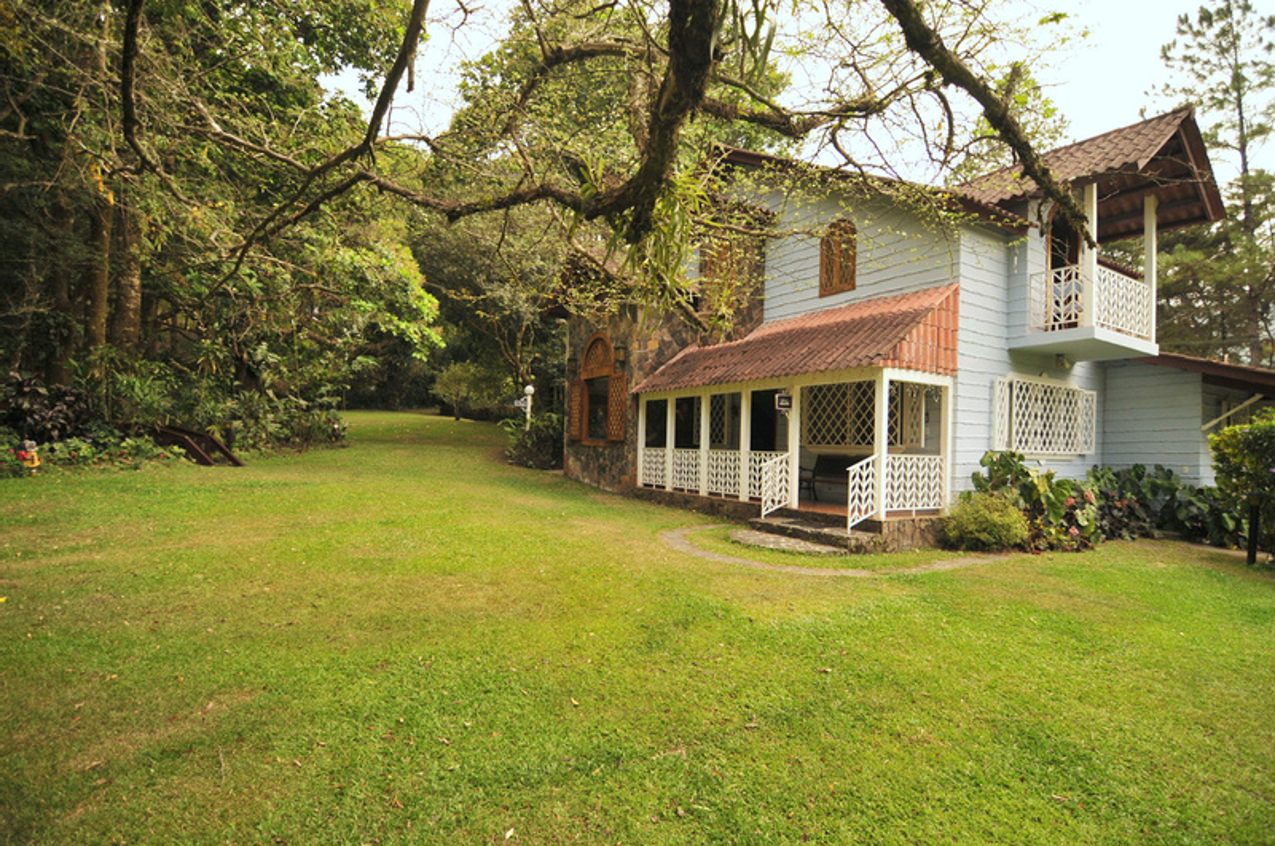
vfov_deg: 71.9
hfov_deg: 95.1
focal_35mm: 16
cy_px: 423
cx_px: 638
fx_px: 584
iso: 500
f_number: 2.8
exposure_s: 1/800
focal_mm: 11
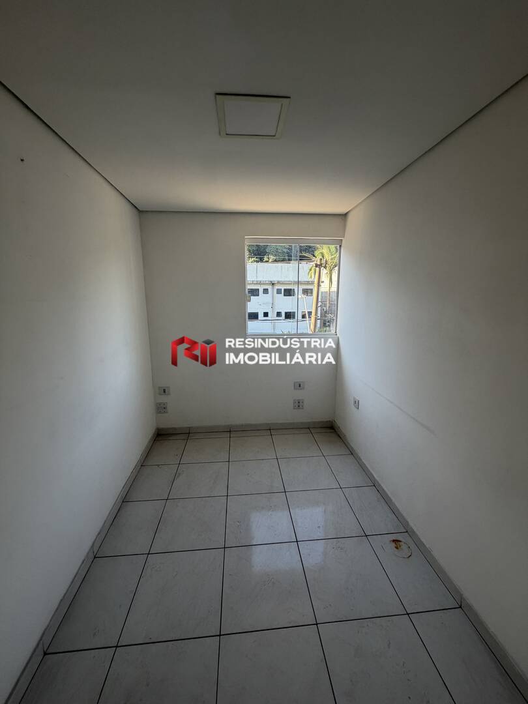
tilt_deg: -12.0
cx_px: 264
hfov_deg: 85.7
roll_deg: +0.2
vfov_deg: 102.1
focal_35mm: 14
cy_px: 352
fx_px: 285
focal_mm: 2.22
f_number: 2.2
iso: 80
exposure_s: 1/121
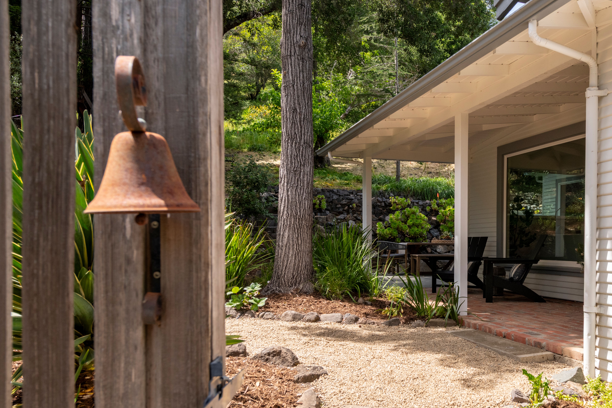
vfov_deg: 41.1
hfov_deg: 57.0
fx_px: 544
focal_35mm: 32
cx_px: 423
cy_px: 227
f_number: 9
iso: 320
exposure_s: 1/250
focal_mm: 23
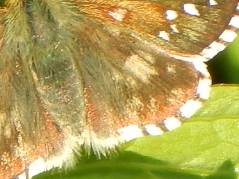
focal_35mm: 333
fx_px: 2300
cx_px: 53
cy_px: 63
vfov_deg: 4.5
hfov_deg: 5.9
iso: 125
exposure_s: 1/320
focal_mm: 28.7
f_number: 5.1
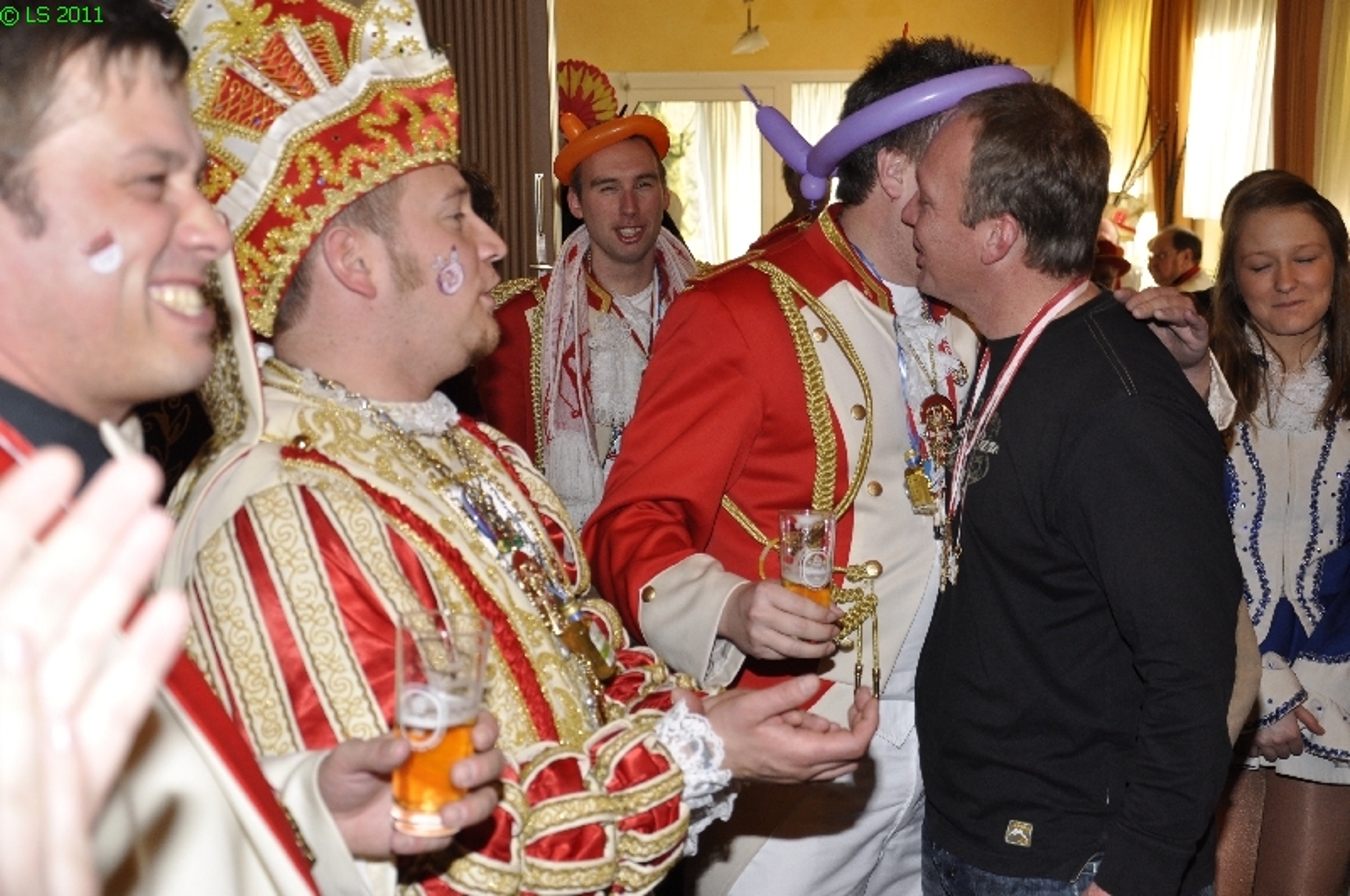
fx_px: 1910
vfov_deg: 26.4
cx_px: 675
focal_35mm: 51
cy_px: 448
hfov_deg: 38.9
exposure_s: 1/60
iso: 400
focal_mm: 34
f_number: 5
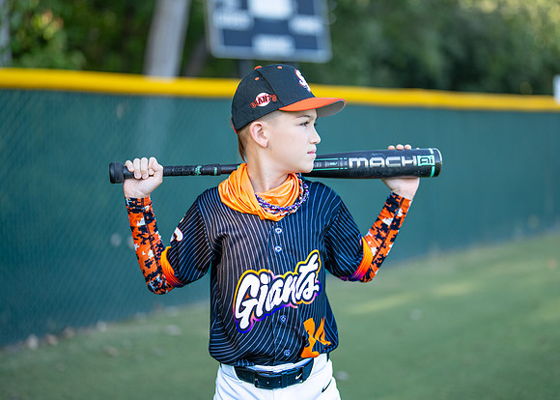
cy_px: 187
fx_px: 920
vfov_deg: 24.5
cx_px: 296
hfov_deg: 33.9
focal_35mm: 58
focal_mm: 50
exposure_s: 1/1250
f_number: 1.2
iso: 125
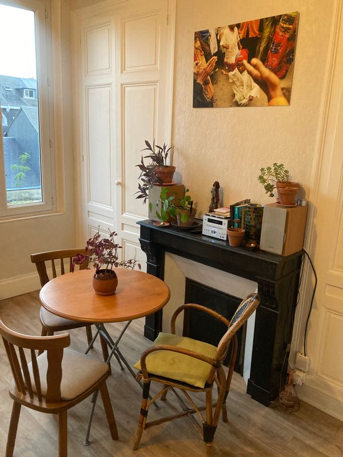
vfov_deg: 63.4
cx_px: 172
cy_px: 228
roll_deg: -0.9
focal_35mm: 28
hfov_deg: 49.7
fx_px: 370
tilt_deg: -14.4
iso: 320
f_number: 1.8
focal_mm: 3.99
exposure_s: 1/60
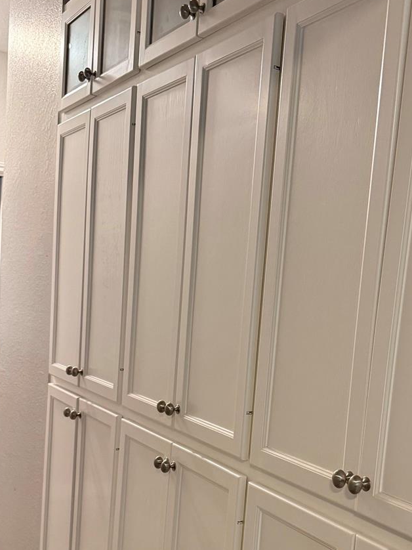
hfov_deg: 32.7
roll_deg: -4.9
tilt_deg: -7.0
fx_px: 699
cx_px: 265
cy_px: 390
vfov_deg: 42.1
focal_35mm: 44
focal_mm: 6.76
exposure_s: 1/60
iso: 400
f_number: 1.78
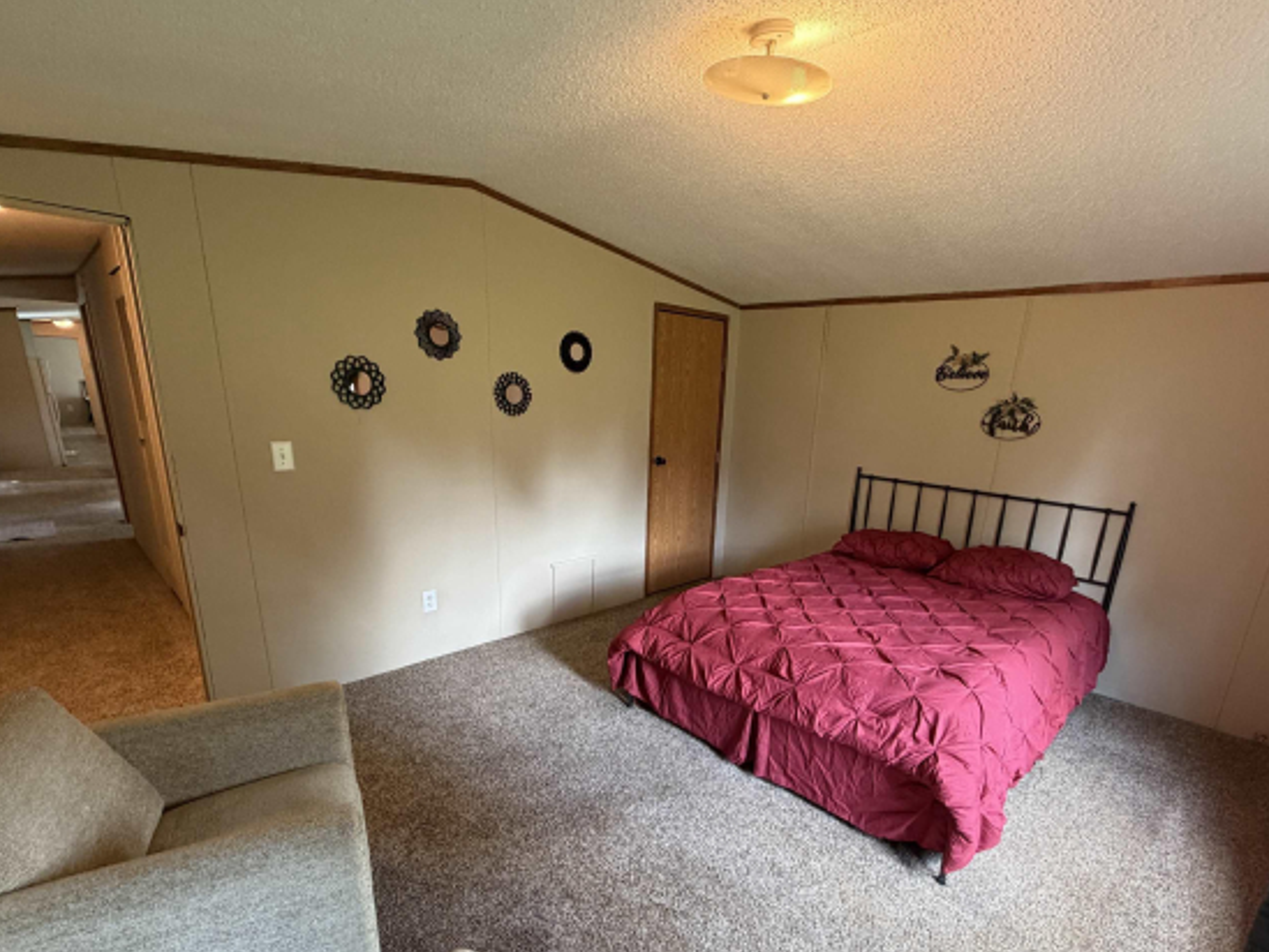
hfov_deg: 91.0
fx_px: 623
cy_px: 566
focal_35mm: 17
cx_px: 662
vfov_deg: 74.0
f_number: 2.2
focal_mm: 2.22
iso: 320
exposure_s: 1/60
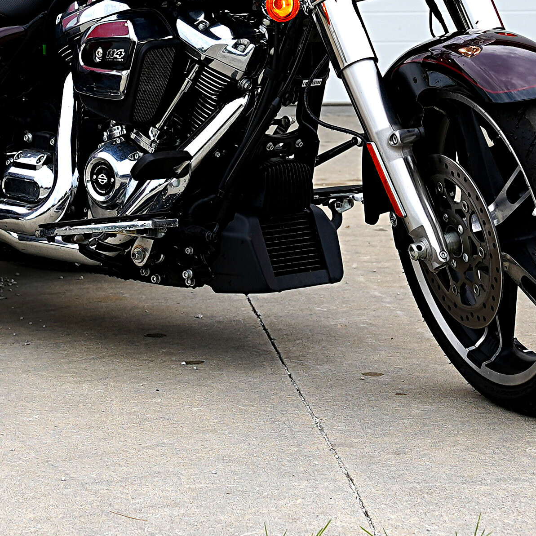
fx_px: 2277
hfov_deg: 13.3
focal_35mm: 130
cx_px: 83
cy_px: 42
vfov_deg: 13.3
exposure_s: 1/250
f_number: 5
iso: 80
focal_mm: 43
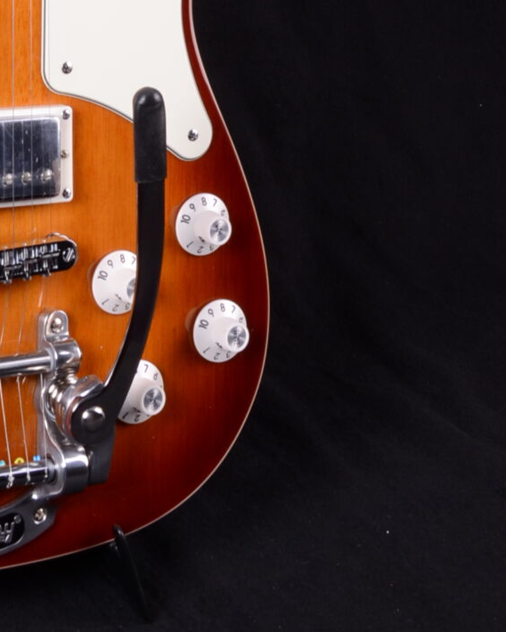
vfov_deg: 13.8
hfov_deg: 12.0
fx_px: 2372
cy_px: -438
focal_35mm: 127
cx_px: 2
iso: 200
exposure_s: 1/200
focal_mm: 25
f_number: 13
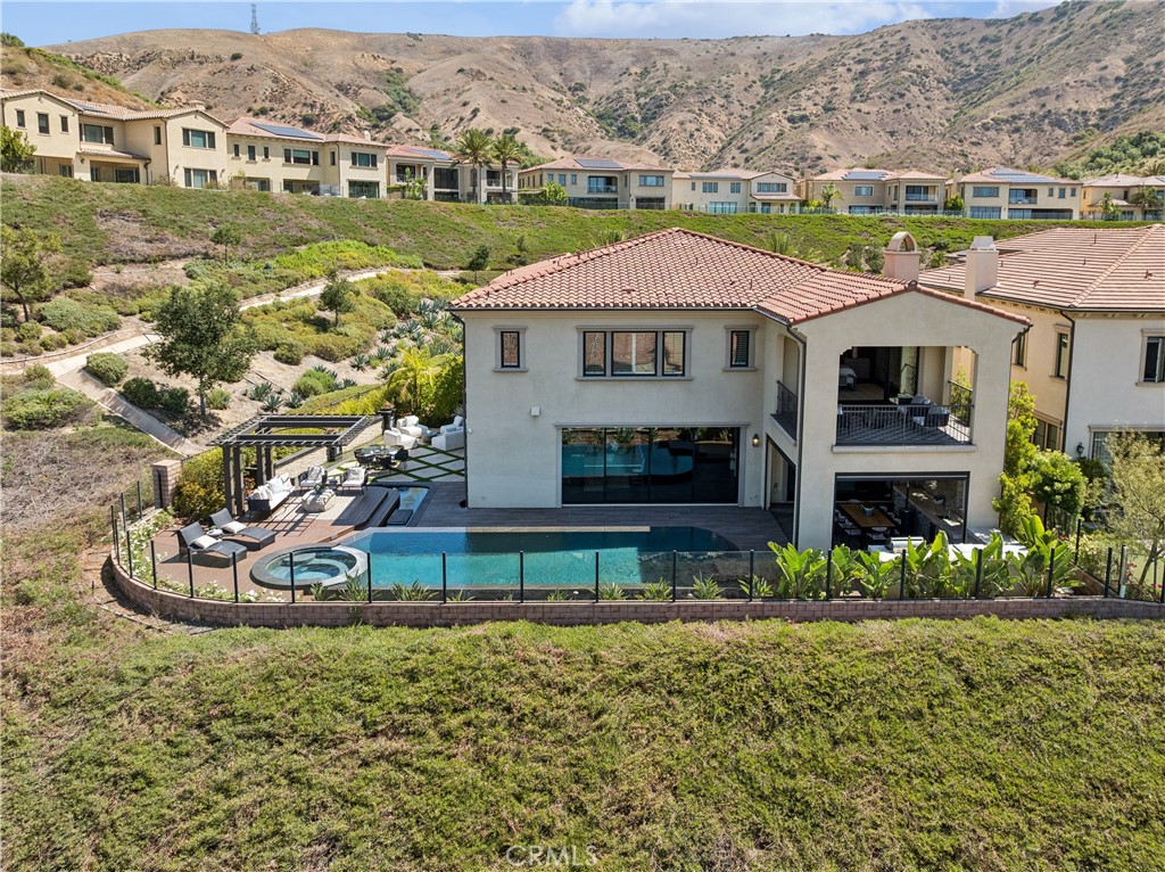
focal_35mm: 24
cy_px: 436
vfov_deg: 56.7
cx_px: 582
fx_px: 807
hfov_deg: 71.6
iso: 110
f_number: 2.8
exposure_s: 1/30
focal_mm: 12.3
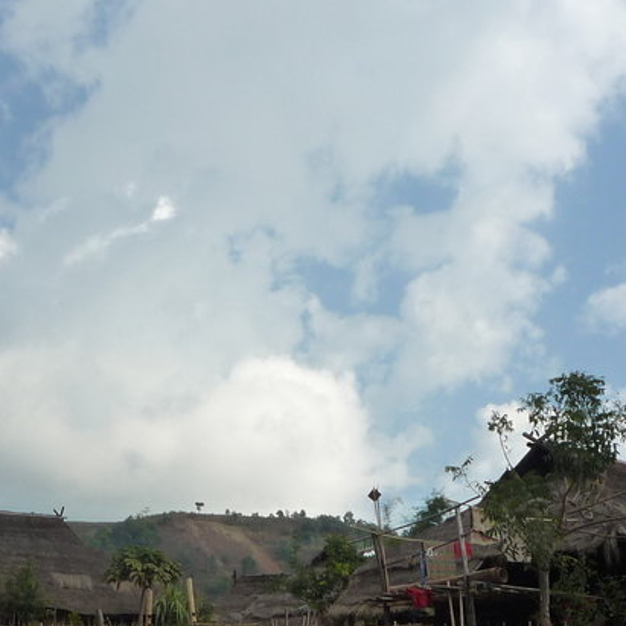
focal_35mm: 62
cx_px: 116
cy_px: 420
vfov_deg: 27.5
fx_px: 1269
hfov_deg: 27.1
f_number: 5
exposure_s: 1/800
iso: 160
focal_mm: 4.4
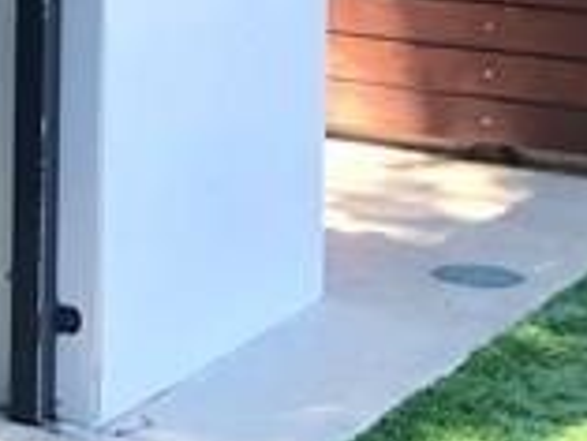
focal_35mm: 183
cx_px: -452
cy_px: -306
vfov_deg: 7.9
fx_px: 3106
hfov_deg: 10.2
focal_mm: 3.99
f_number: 1.8
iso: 32
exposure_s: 1/120
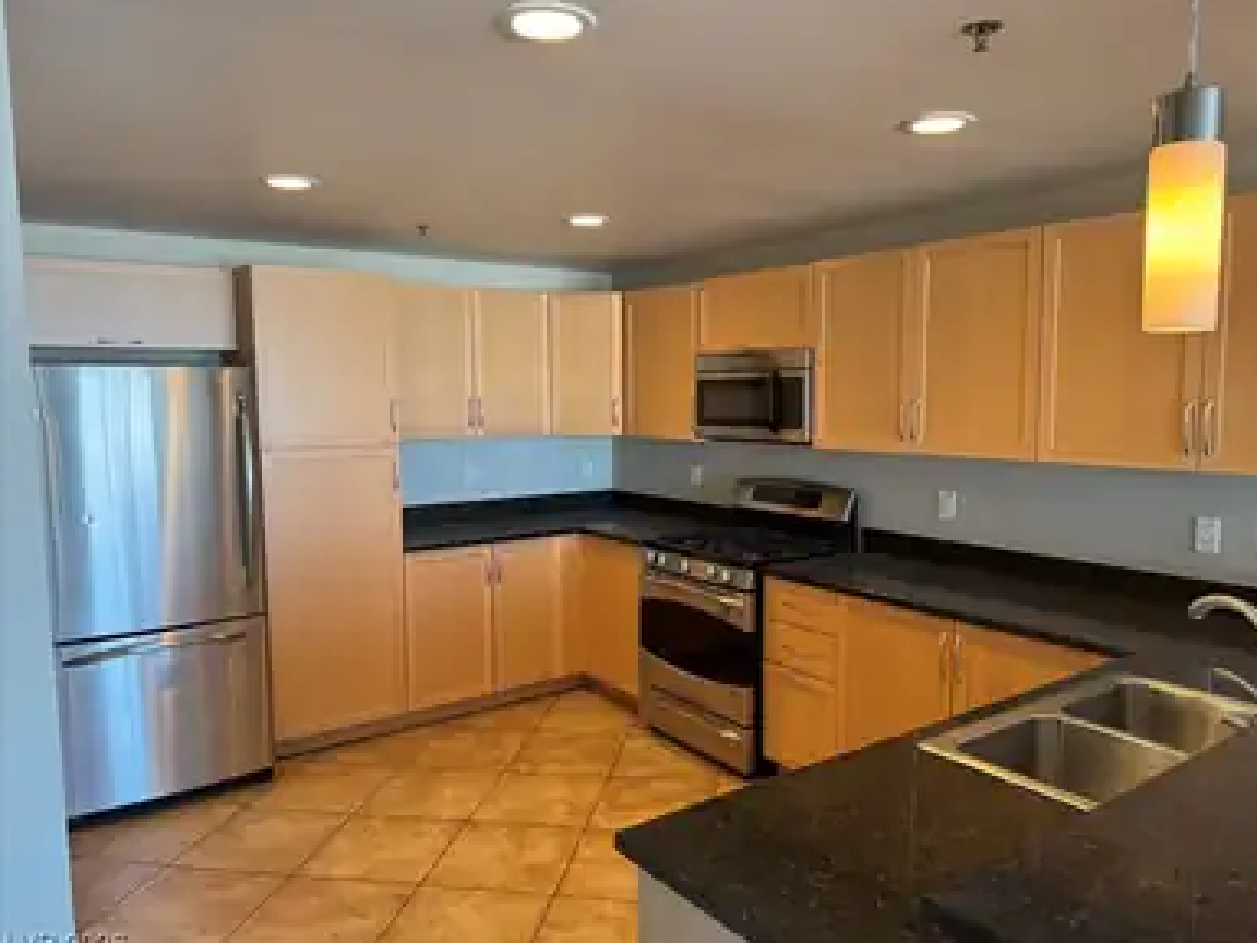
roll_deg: +0.7
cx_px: 651
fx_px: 908
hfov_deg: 69.4
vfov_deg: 54.9
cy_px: 481
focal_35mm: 25
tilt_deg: -6.1
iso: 200
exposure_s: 1/120
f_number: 1.78
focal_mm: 6.76
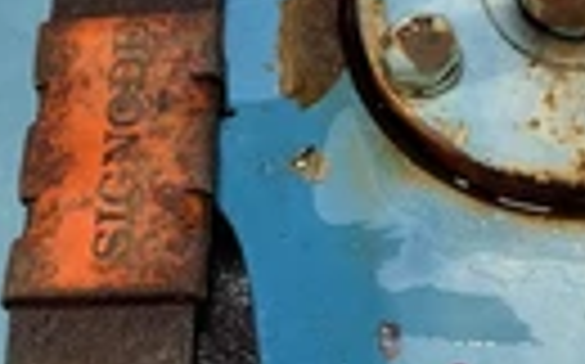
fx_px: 1354
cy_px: 324
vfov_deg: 15.2
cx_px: 279
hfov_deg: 24.4
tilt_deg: -66.1
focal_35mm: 85
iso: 64
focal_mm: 4.25
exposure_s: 1/120
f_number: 1.8
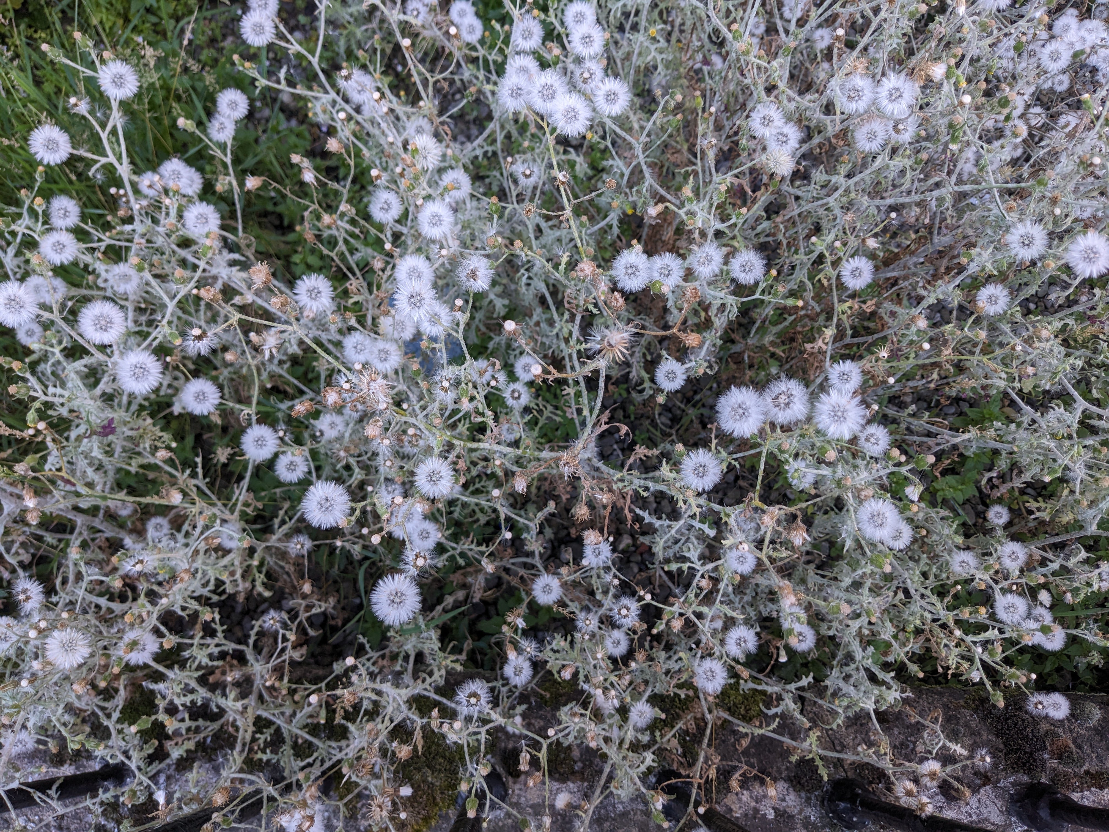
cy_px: 416
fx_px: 865
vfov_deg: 51.4
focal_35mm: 27
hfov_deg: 65.3
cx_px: 554
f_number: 1.73
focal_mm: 4.38
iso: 58
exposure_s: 1/105
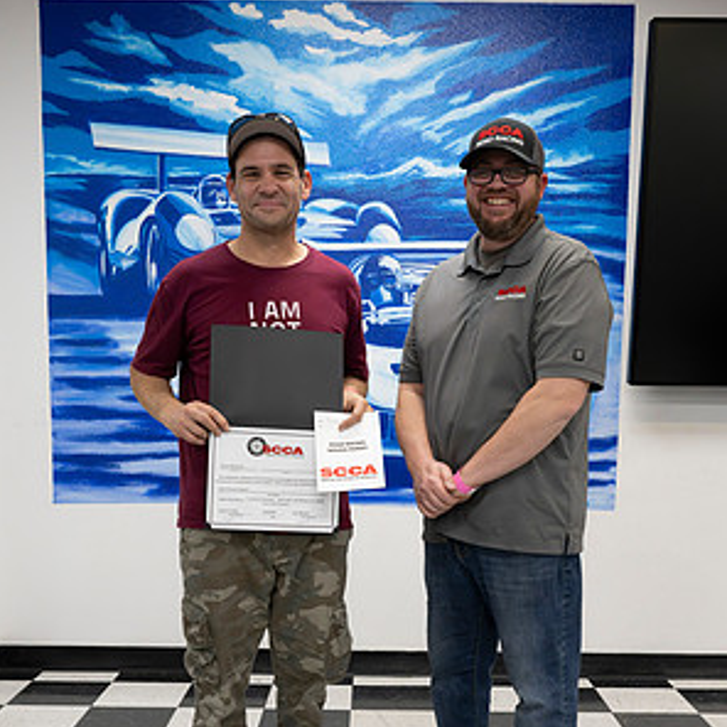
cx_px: 361
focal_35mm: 45
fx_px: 1061
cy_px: 501
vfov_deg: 37.3
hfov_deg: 37.8
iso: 8000
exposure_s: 1/250
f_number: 7.1
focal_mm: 34.5
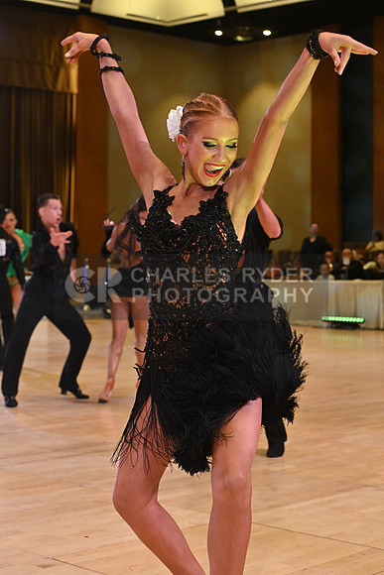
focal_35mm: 70
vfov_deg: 28.8
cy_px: 288
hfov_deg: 19.5
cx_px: 192
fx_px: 1119
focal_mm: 70
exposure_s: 1/400
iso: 4000
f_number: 7.1
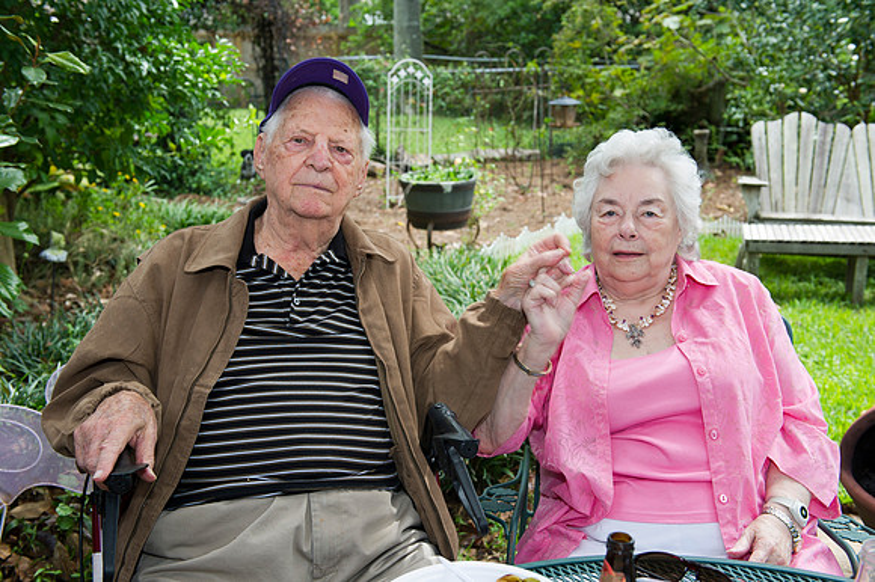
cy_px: 291
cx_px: 438
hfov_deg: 44.5
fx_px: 1069
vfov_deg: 30.5
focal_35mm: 44
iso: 200
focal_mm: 44
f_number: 6.3
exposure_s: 1/80
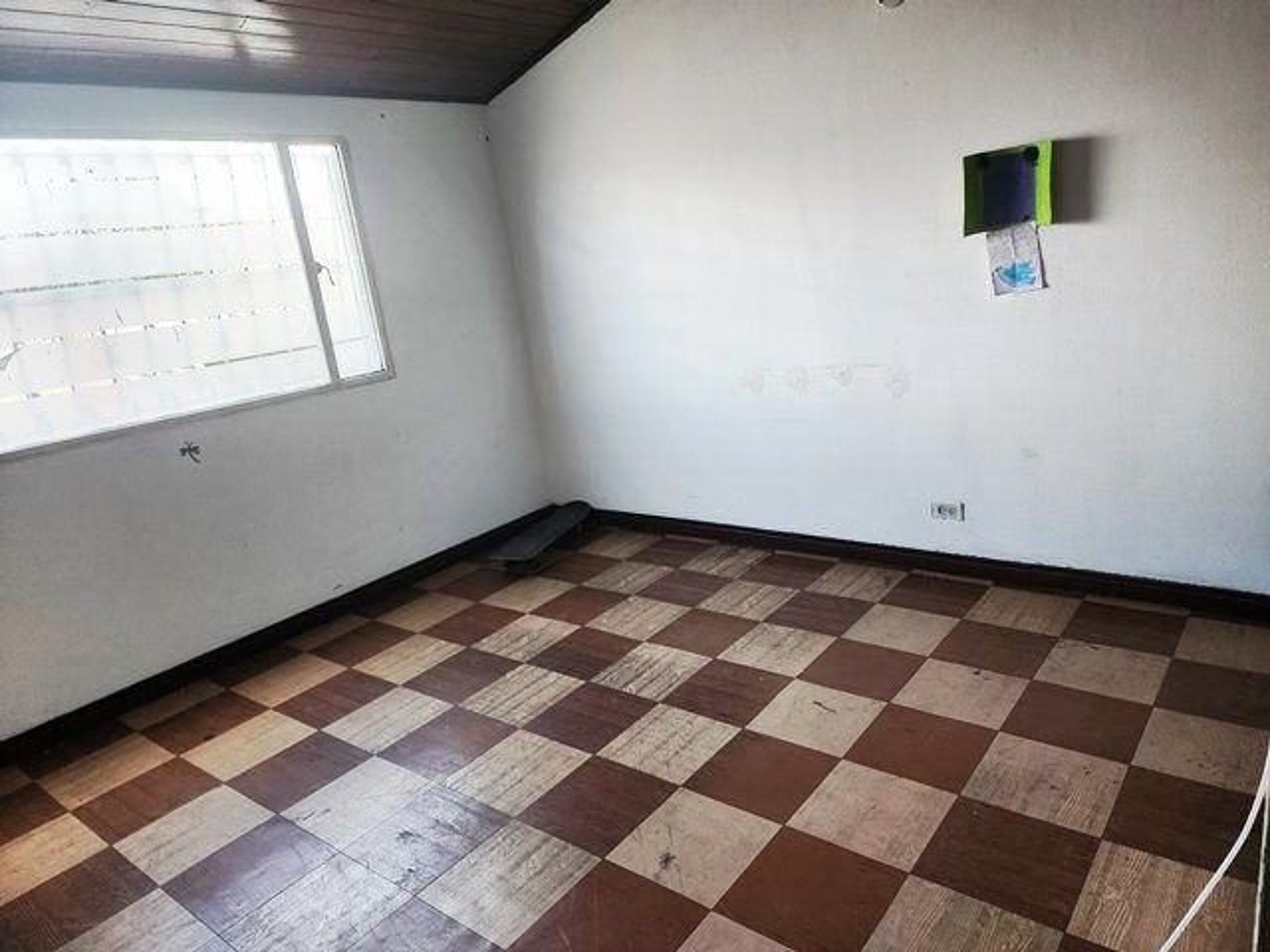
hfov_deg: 73.9
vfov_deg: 58.9
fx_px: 844
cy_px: 476
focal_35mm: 23
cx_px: 635
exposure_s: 1/100
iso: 200
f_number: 1.8
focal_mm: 6.4
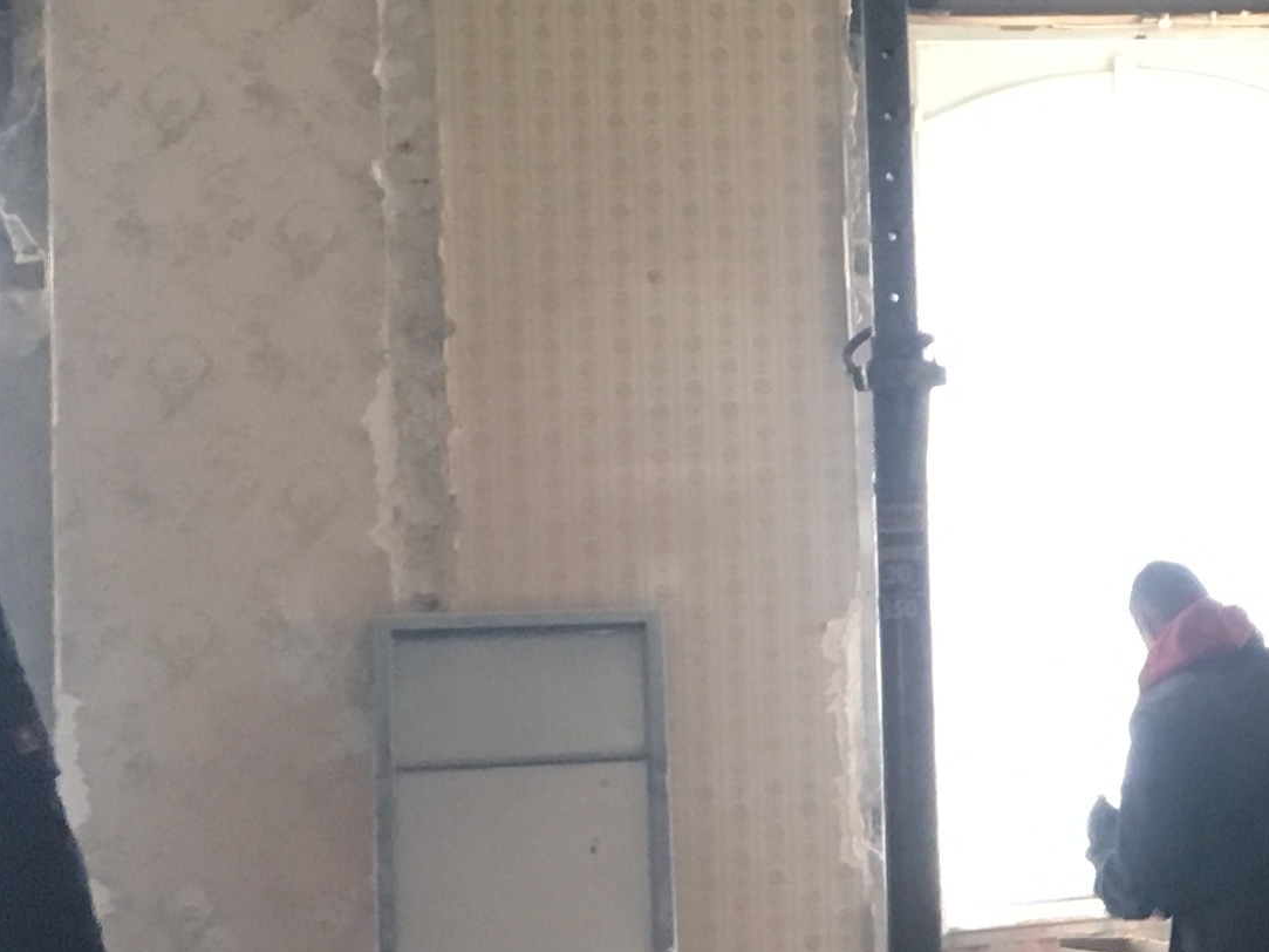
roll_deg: +2.1
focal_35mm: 108
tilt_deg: +2.7
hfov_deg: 16.1
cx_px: 2079
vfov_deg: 13.7
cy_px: 263
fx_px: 3959
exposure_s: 1/33
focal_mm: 4.15
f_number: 2.2
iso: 200
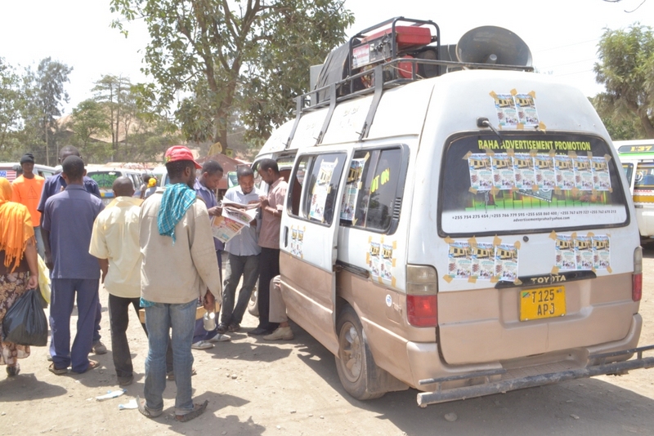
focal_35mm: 33
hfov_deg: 57.2
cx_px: 327
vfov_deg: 40.0
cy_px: 218
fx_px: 600
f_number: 16
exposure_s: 1/80
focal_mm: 22
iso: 400
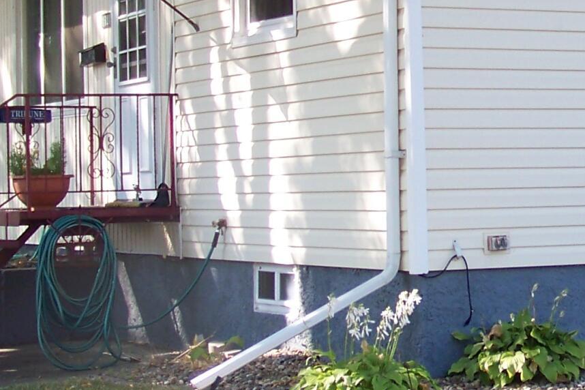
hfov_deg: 16.8
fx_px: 1950
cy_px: 194
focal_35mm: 120
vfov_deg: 11.4
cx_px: 521
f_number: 2.8
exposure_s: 1/125
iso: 64
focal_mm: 5.85
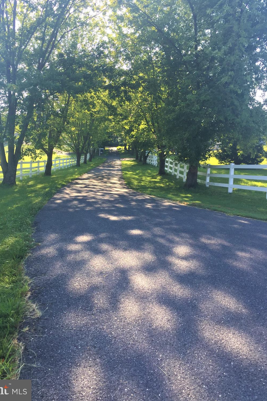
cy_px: 195
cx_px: 119
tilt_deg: -4.8
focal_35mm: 31
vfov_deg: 60.3
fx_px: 345
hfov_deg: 42.3
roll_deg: -3.4
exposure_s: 1/455
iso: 32
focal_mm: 4.15
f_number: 2.2
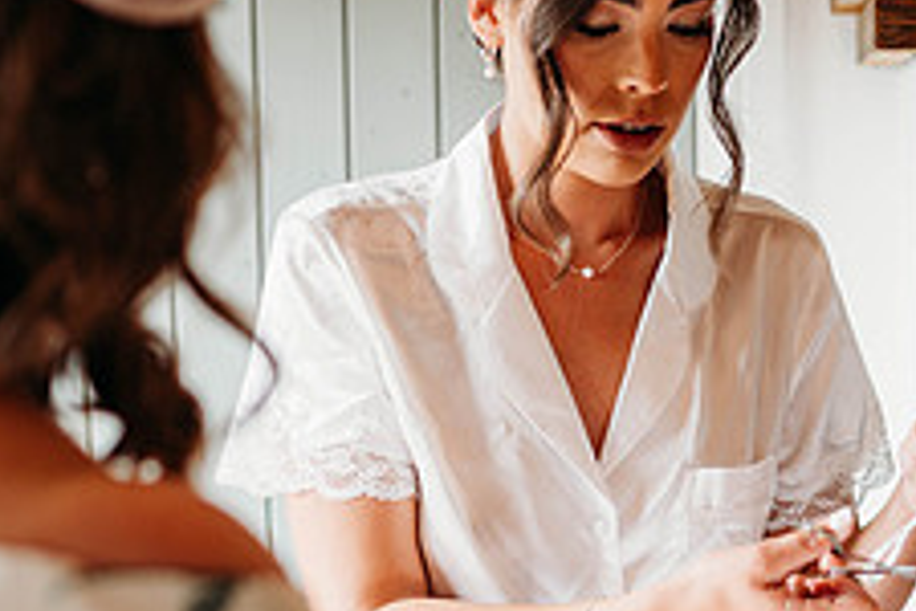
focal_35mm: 90
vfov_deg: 15.2
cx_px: 708
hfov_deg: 22.4
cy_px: 334
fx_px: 2290
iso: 280
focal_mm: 35
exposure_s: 1/200
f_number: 2
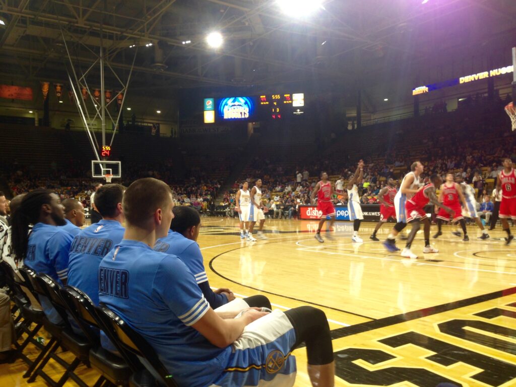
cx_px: 258
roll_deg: +0.3
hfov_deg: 55.4
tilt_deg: +0.0
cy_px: 194
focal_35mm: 33
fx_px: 492
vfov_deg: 42.9
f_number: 2.4
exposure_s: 1/24
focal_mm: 4.12
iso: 50
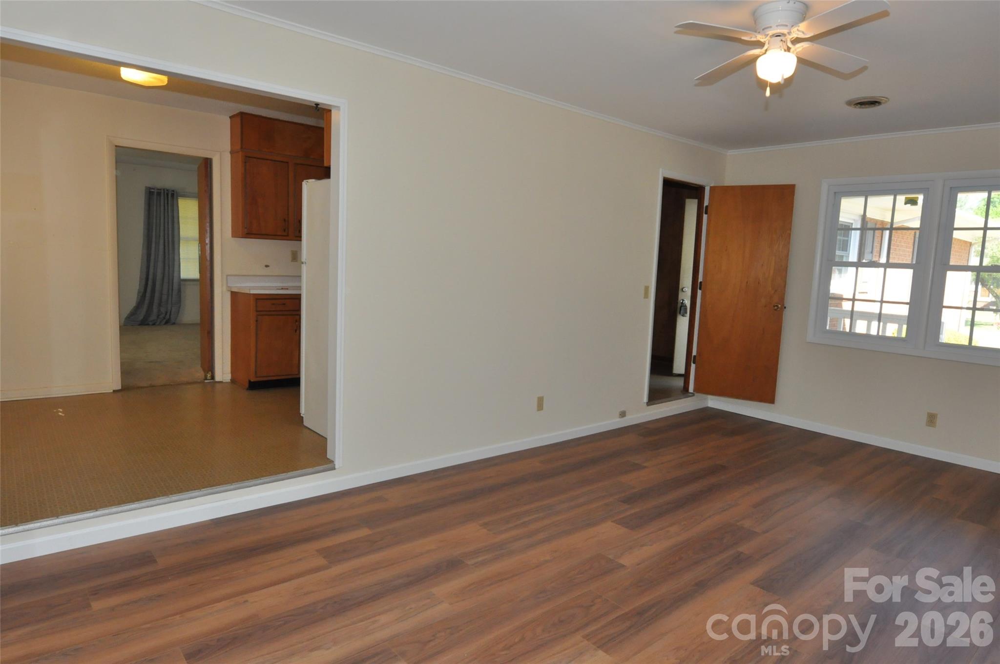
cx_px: 500
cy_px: 332
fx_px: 583
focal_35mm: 21
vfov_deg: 59.4
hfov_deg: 81.3
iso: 1250
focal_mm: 14
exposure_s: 1/60
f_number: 6.3
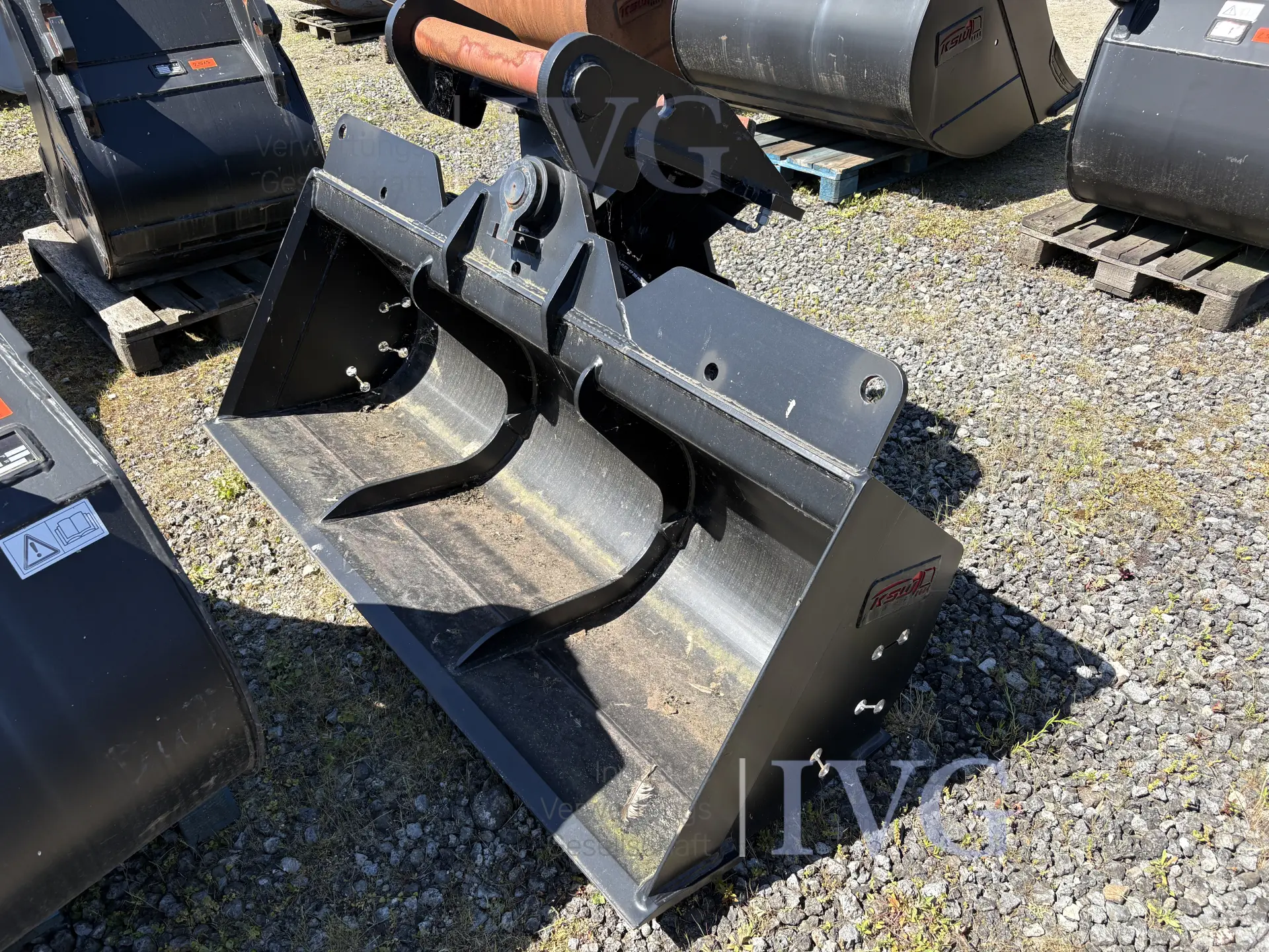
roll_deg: +4.5
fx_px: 953
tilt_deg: -36.9
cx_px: 634
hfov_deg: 67.3
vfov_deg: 53.1
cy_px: 476
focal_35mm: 26
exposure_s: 1/1048
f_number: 1.6
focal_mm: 5.96
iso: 50
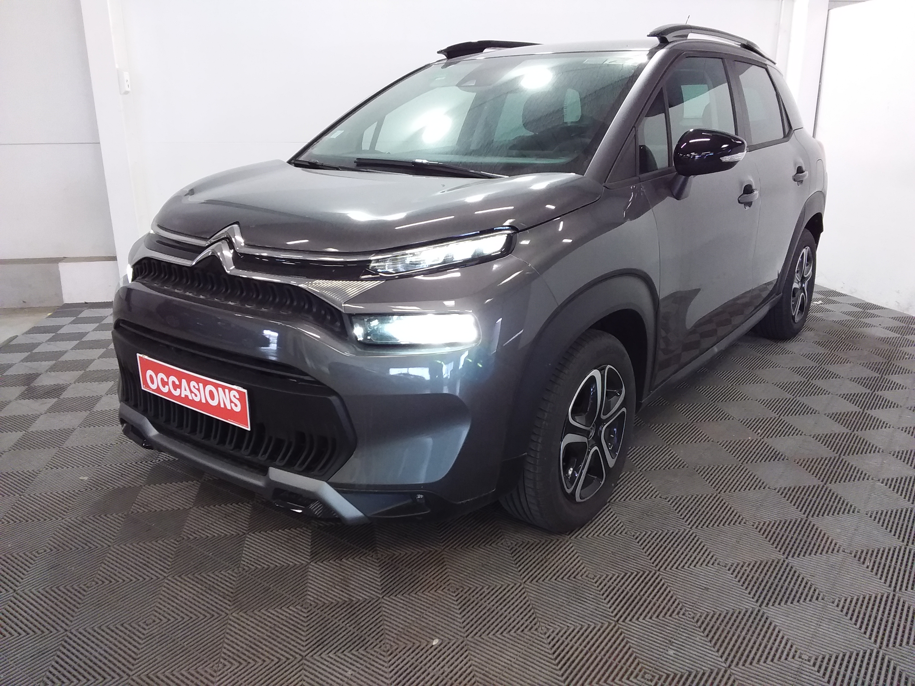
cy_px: 343
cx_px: 458
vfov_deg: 49.7
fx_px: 740
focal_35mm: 28
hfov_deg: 63.4
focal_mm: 2.91
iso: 125
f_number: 1.9
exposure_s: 1/33
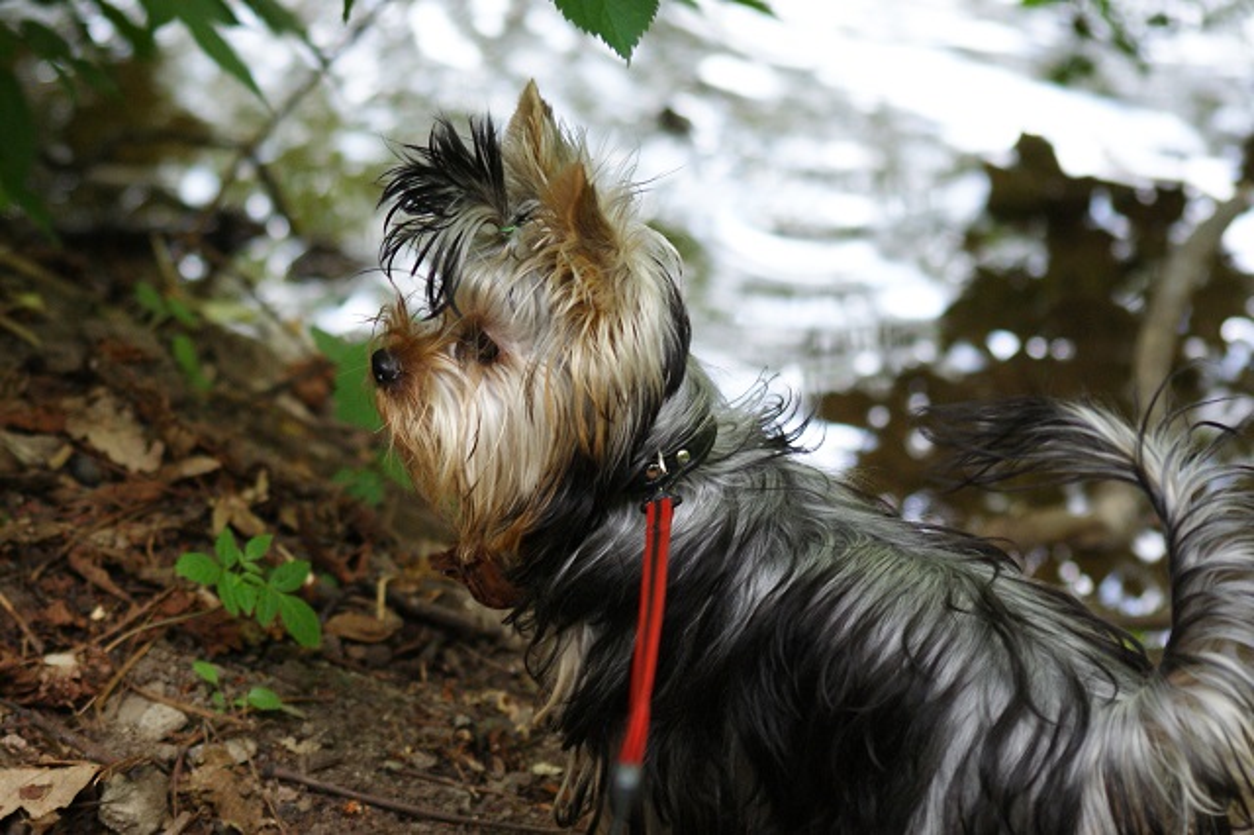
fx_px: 6266
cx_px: 627
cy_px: 418
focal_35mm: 180
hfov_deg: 11.4
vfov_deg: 7.6
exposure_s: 1/60
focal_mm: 120
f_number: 4
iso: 400
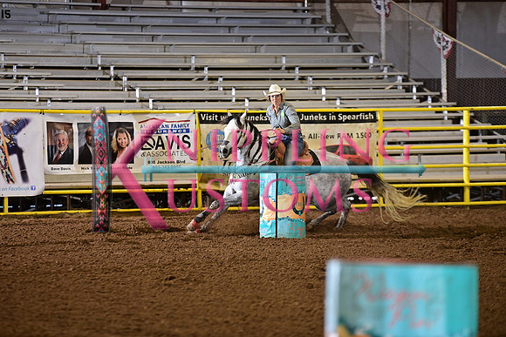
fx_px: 2812
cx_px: 253
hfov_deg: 10.3
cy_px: 168
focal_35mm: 200
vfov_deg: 6.9
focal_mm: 200
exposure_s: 1/200
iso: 1250
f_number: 3.2
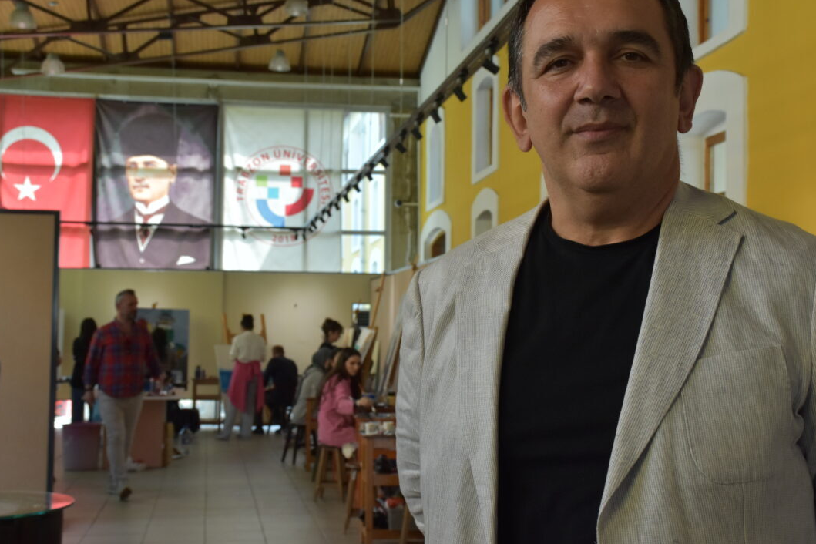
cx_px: 424
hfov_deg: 34.5
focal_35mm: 58
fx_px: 1315
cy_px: 265
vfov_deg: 23.4
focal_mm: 32
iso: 800
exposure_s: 1/200
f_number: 7.1
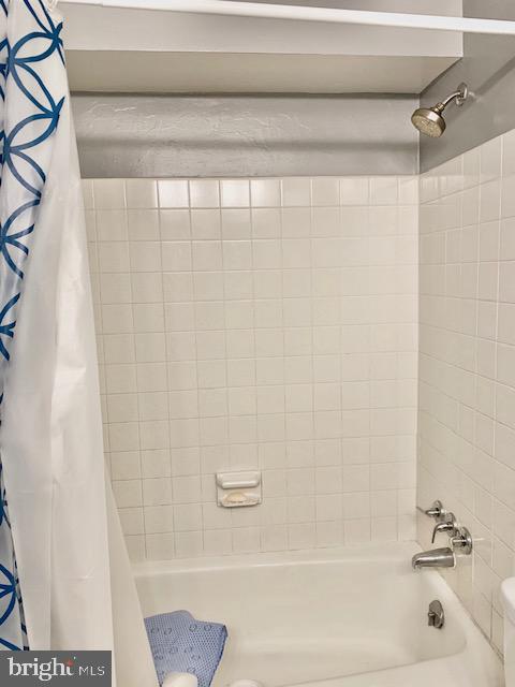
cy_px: 344
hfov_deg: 53.1
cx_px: 258
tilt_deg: -6.3
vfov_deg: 67.3
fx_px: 516
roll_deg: +1.4
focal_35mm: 26
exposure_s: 1/60
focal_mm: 4.25
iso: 200
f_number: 1.8
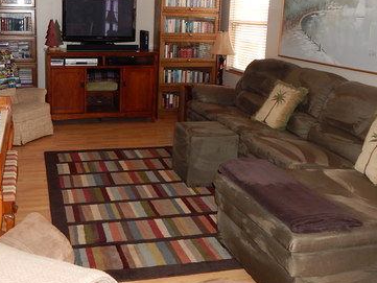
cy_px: 88
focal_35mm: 39
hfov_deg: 46.9
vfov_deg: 36.4
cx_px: 118
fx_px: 425
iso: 200
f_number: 3
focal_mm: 4
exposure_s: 1/30
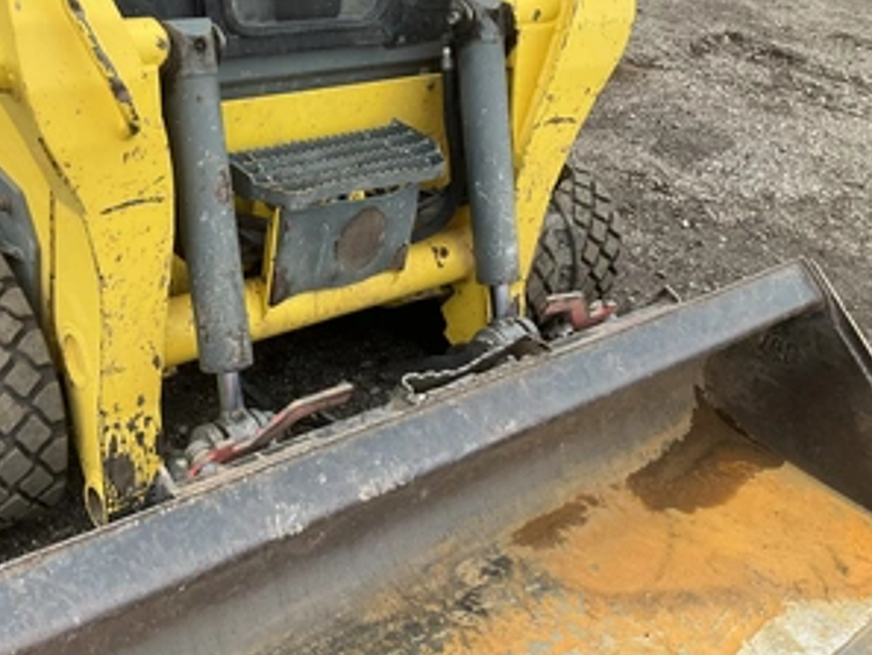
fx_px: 983
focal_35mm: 39
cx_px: 291
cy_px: 253
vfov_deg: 36.7
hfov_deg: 47.1
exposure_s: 1/122
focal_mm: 3
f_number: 1.8
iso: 64
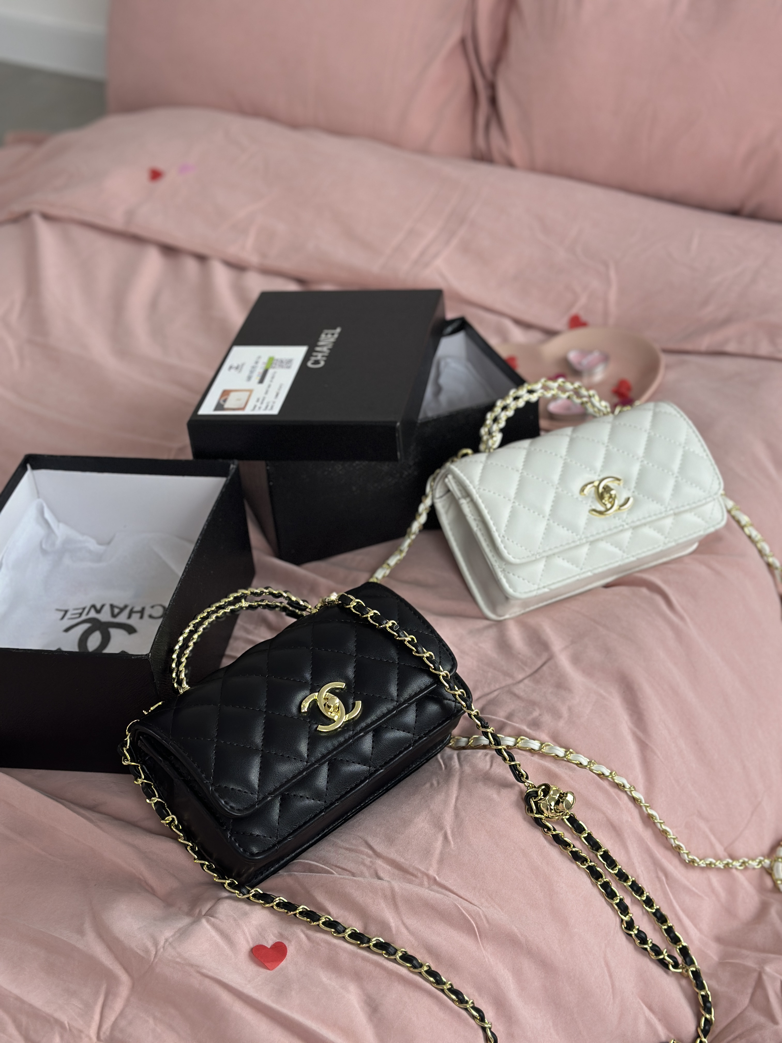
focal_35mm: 48
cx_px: 391
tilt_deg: -37.3
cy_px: 522
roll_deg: +3.3
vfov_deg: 39.7
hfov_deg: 30.3
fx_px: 1446
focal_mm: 6.86
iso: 100
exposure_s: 1/121
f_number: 1.78
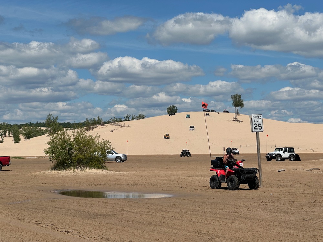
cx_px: 162
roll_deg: +1.8
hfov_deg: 25.3
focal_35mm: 77
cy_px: 121
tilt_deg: +4.5
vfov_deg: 19.1
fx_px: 718
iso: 32
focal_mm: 9
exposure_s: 1/1468
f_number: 2.8
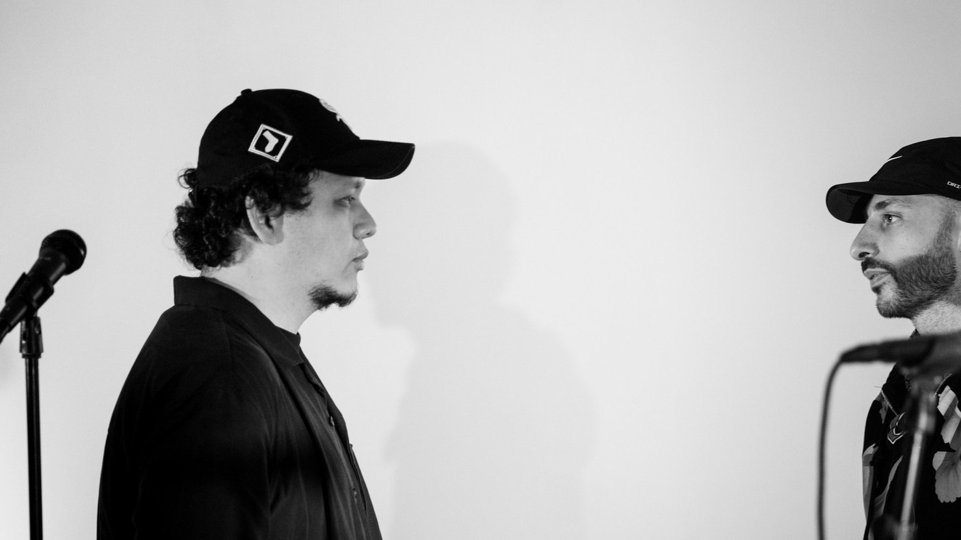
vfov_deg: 9.5
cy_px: 433
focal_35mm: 127
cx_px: 751
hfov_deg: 16.8
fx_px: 3236
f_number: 2.8
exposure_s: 1/200
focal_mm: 70
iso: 1000
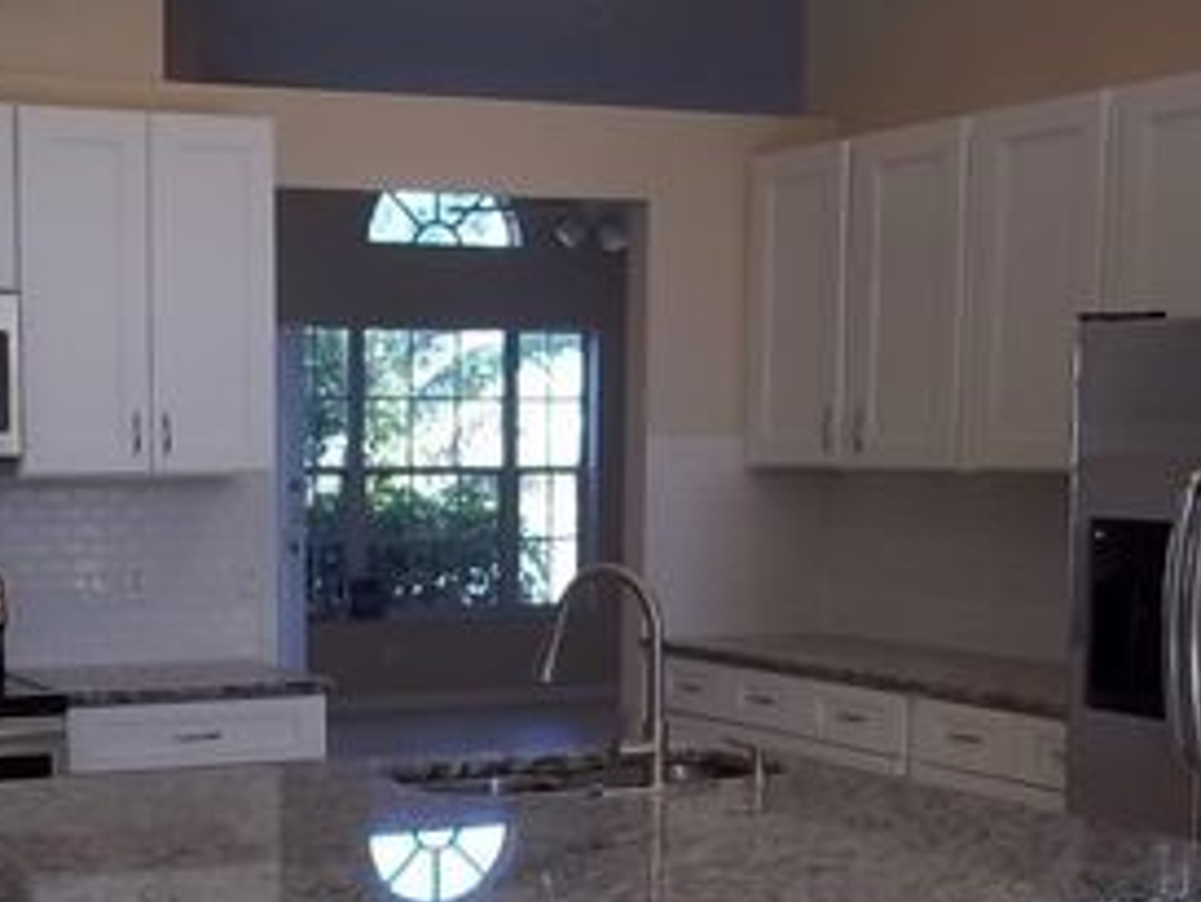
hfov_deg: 29.1
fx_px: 2291
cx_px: 365
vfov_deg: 22.0
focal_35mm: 66
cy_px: 719
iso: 80
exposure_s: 1/60
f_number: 3.1
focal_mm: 6.5
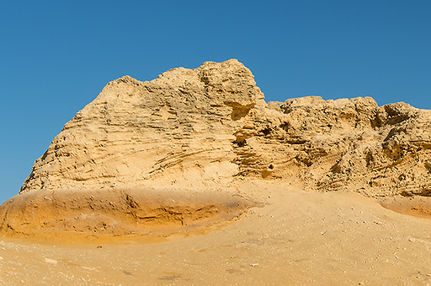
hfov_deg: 27.0
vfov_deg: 18.6
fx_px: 860
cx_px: 397
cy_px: 43
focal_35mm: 72
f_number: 14
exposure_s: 1/250
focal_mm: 36
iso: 100
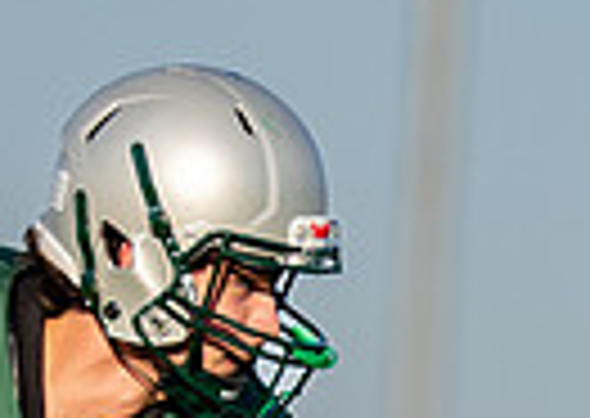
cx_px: 531
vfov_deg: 1.3
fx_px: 18745
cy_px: 751
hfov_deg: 1.8
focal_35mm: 1121
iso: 200
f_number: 2.8
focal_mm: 200
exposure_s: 1/5000
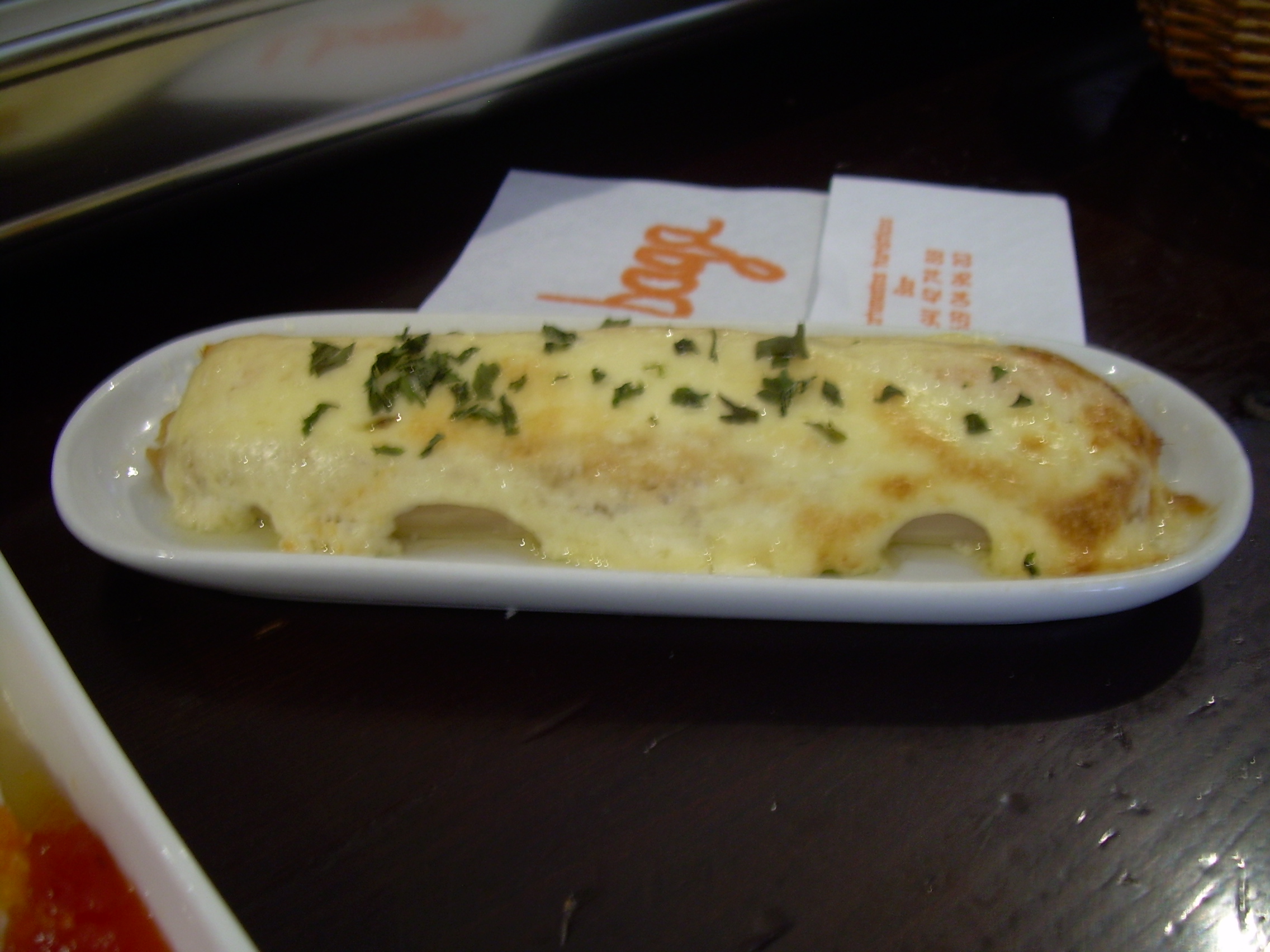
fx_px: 1394
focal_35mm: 38
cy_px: 476
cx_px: 635
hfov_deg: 49.0
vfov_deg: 37.7
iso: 50
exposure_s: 1/3.7
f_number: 2.8
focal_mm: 6.3
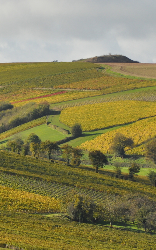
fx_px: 3456
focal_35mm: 508
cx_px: 40
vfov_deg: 4.1
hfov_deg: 2.6
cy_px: 125
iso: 800
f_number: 6.3
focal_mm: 220
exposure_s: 1/2500
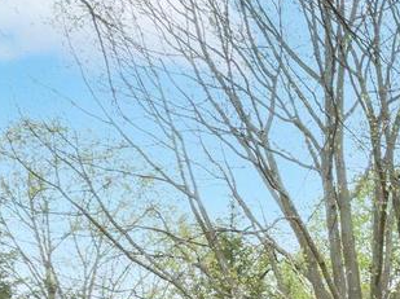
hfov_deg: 14.4
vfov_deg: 12.1
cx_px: 817
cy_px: 536
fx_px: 1293
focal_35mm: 112
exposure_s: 1/50
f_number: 7.1
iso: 200
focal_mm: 12.29
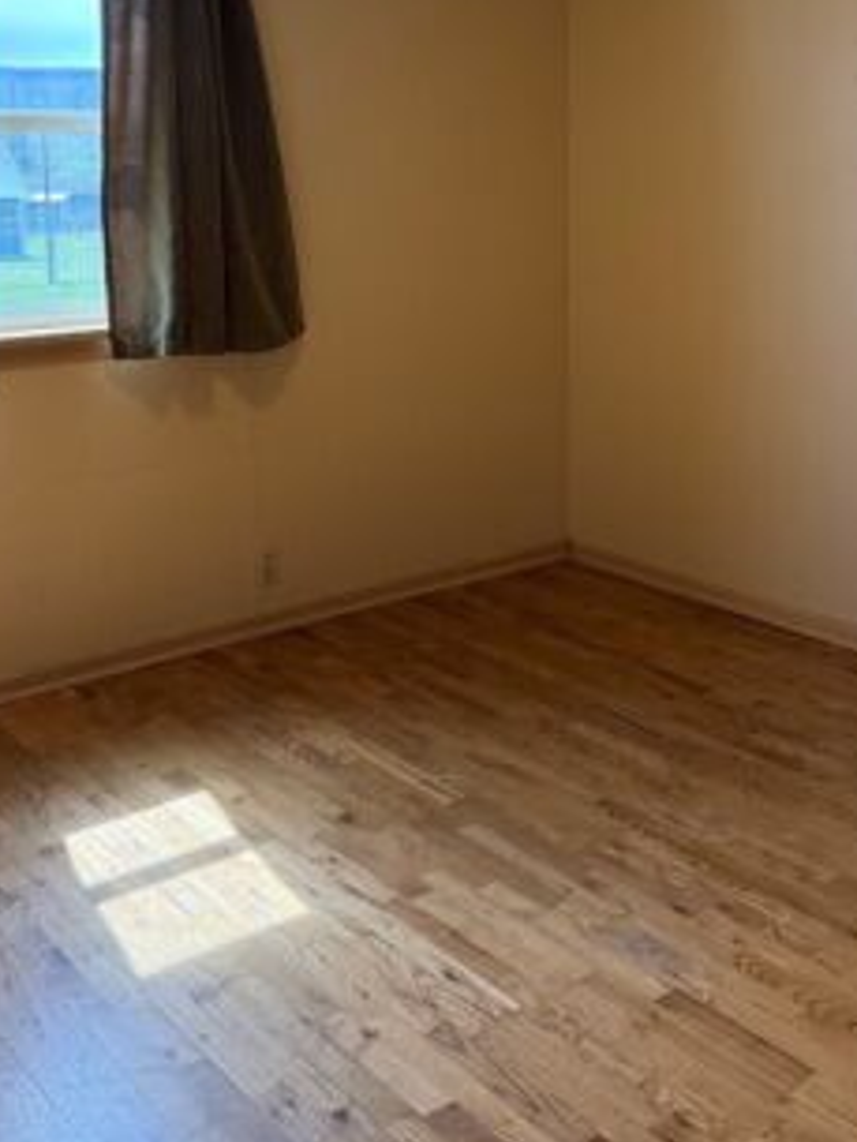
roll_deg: +0.1
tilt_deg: -6.2
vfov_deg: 43.4
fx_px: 1385
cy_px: 294
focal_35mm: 42
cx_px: 404
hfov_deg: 34.4
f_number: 1.78
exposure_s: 1/225
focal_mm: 6.76
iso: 200
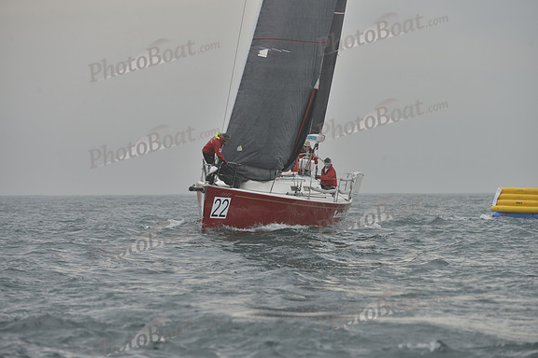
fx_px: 3915
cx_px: 269
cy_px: 179
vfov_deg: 5.2
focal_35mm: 262
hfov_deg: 7.9
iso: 280
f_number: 6.3
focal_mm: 260
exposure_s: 1/800
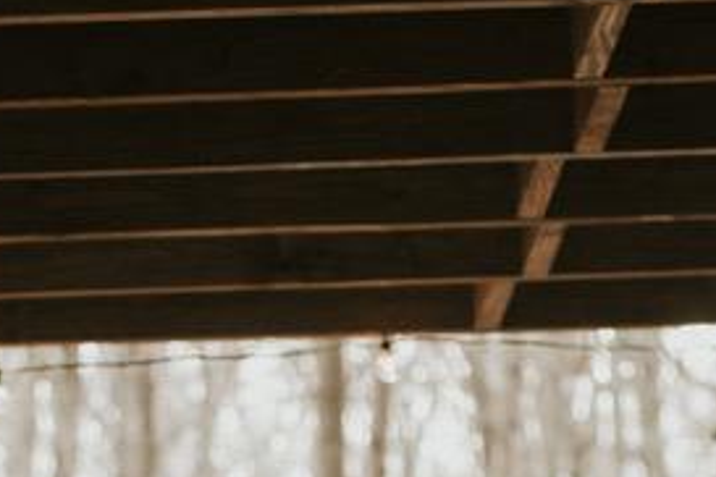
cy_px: 913
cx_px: 380
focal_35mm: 263
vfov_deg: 5.1
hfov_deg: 7.8
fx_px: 5230
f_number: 2.2
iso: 200
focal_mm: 35
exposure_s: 1/125
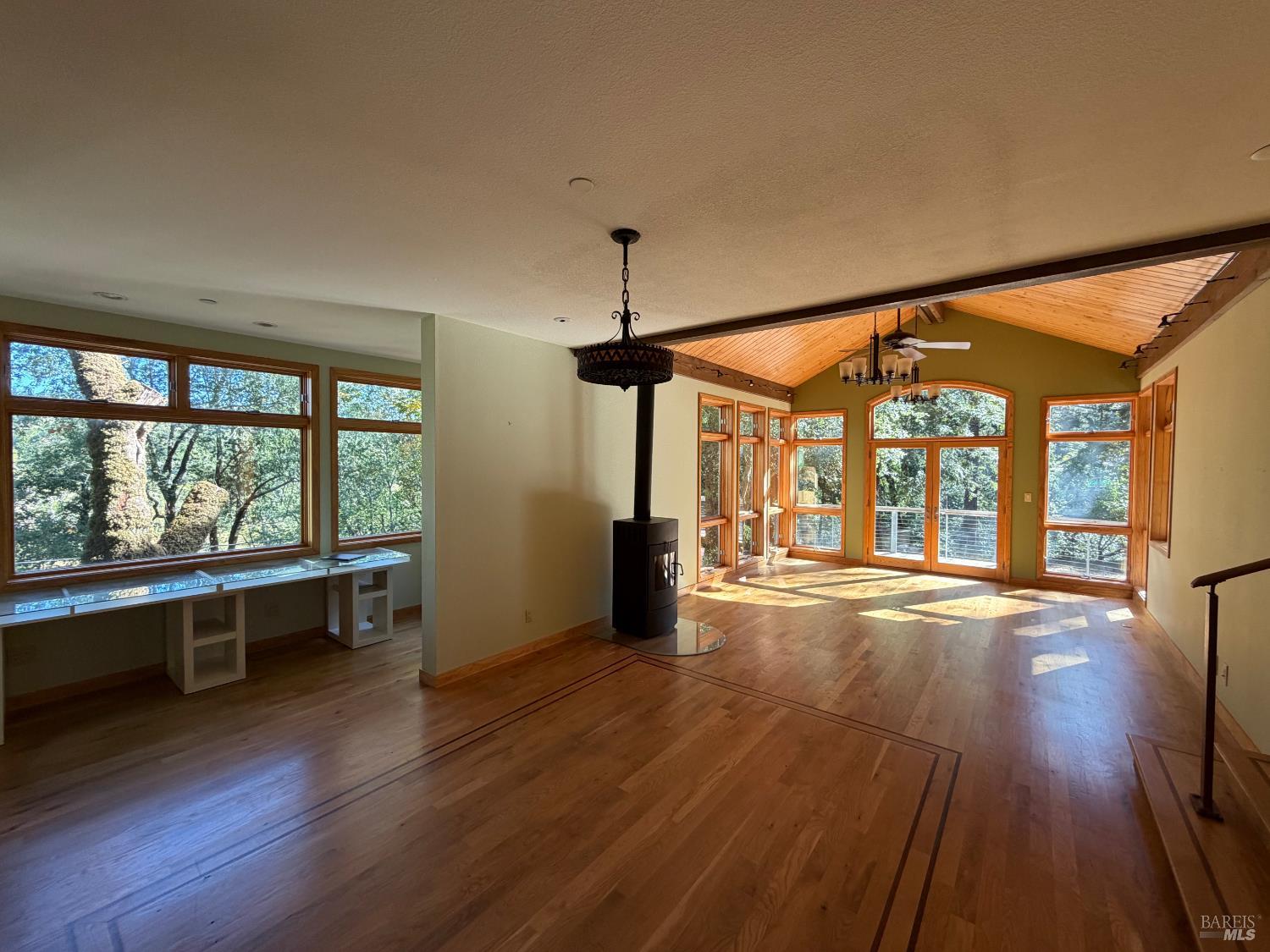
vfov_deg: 85.7
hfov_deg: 102.1
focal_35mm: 14
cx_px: 635
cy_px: 476
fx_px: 514
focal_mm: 2.22
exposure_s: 1/121
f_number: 2.2
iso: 160
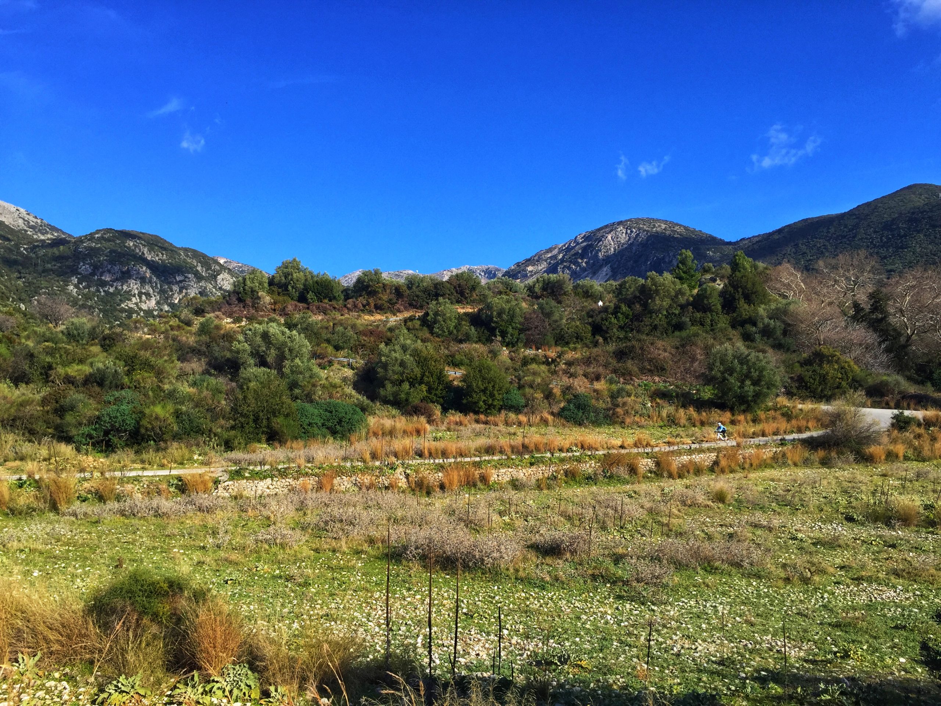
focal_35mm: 29
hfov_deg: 61.7
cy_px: 353
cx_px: 470
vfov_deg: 48.2
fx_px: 788
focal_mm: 4.15
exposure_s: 1/1236
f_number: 2.2
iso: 32
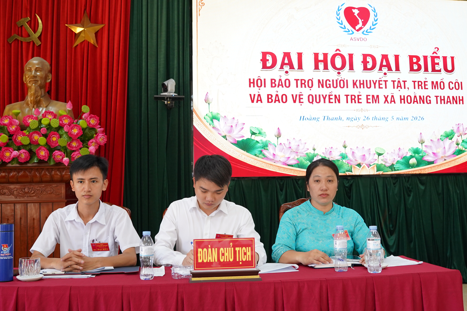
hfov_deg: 53.1
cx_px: 234
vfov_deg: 36.9
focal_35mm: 36
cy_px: 156
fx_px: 467
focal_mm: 24
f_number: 3.5
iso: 1250
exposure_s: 1/125
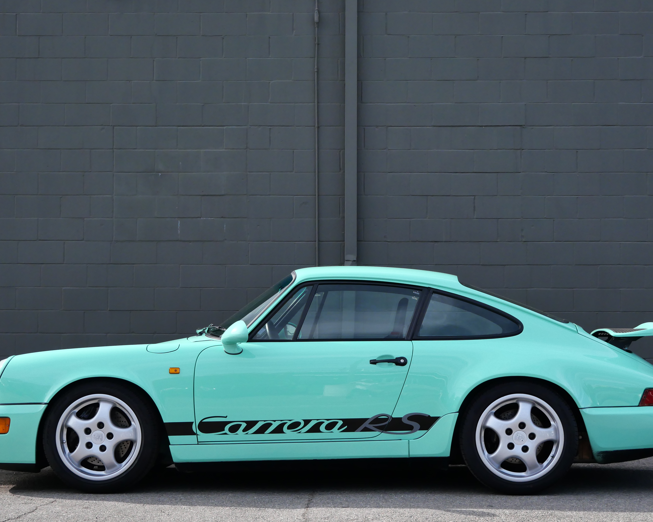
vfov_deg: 21.9
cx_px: 331
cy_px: 261
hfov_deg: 27.1
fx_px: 1353
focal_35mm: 70
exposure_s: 1/400
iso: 640
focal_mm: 30
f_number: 4.9
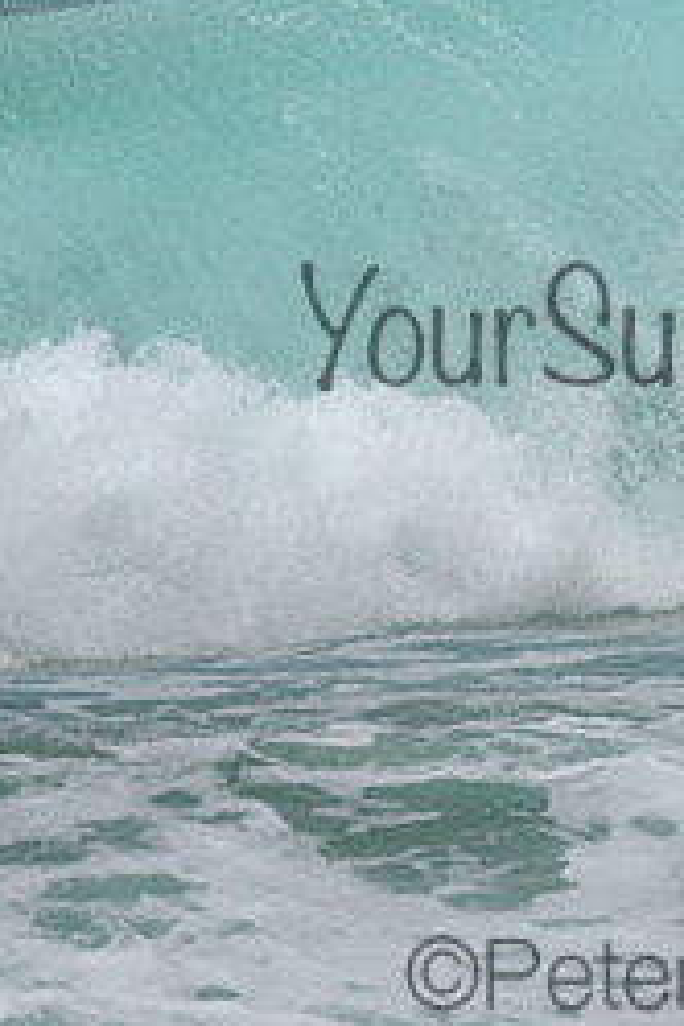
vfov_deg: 1.1
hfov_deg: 0.7
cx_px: 725
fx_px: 53120
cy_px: 290
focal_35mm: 1864
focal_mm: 800
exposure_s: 1/2000
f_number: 11
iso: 720
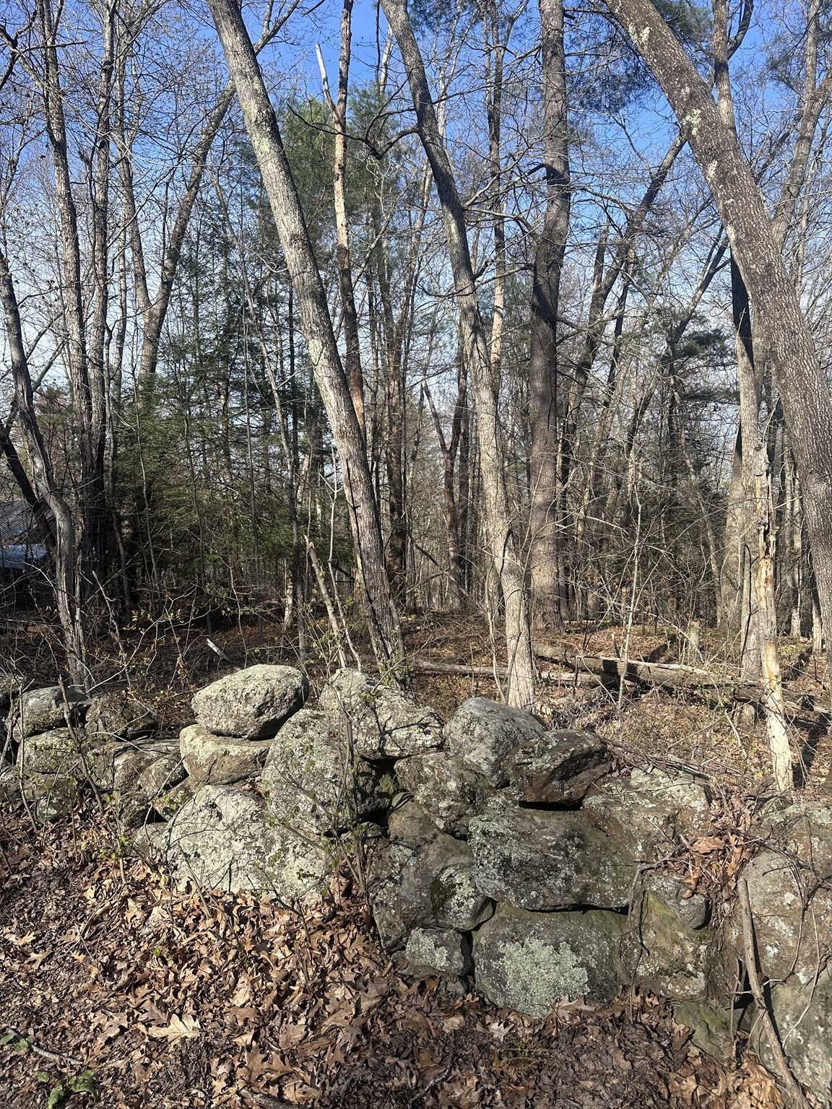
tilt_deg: +3.0
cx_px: 416
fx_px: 769
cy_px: 554
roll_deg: +1.8
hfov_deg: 56.8
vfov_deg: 71.6
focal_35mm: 24
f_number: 1.78
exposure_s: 1/1453
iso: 80
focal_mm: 6.86
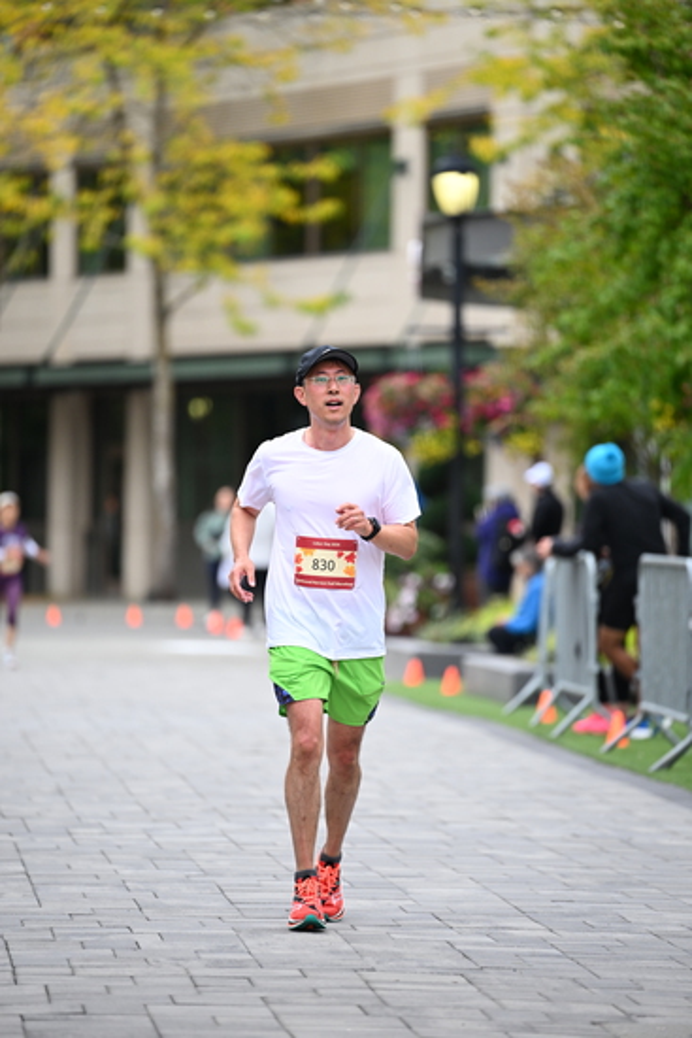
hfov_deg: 6.9
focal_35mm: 200
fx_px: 5763
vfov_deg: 10.3
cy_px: 519
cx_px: 346
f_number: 2.8
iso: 640
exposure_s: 1/2000
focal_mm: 200
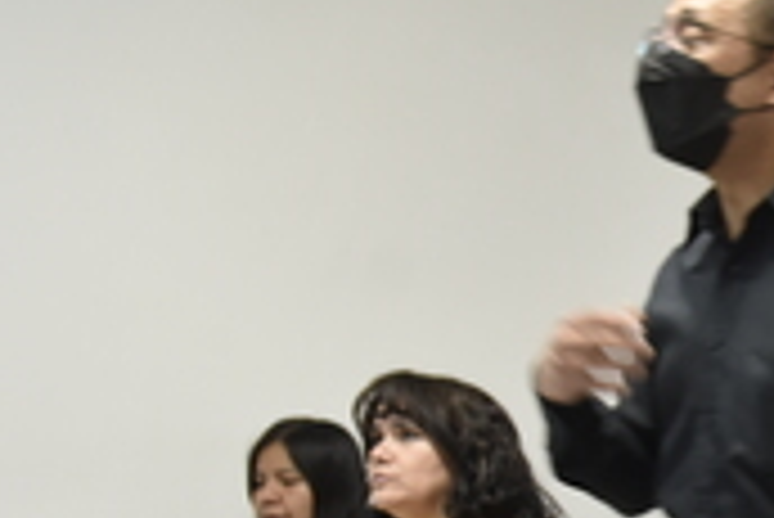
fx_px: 1743
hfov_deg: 21.2
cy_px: 520
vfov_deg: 16.5
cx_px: 1152
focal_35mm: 81
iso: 1000
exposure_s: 1/40
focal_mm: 24
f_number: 3.5
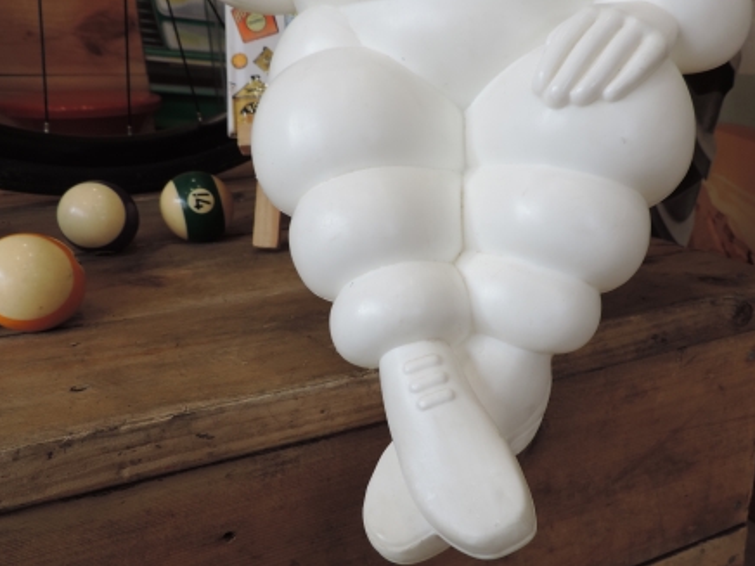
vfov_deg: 42.9
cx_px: 447
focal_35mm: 33
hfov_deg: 55.0
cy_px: 298
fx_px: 720
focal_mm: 4.3
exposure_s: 1/40
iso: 80
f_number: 3
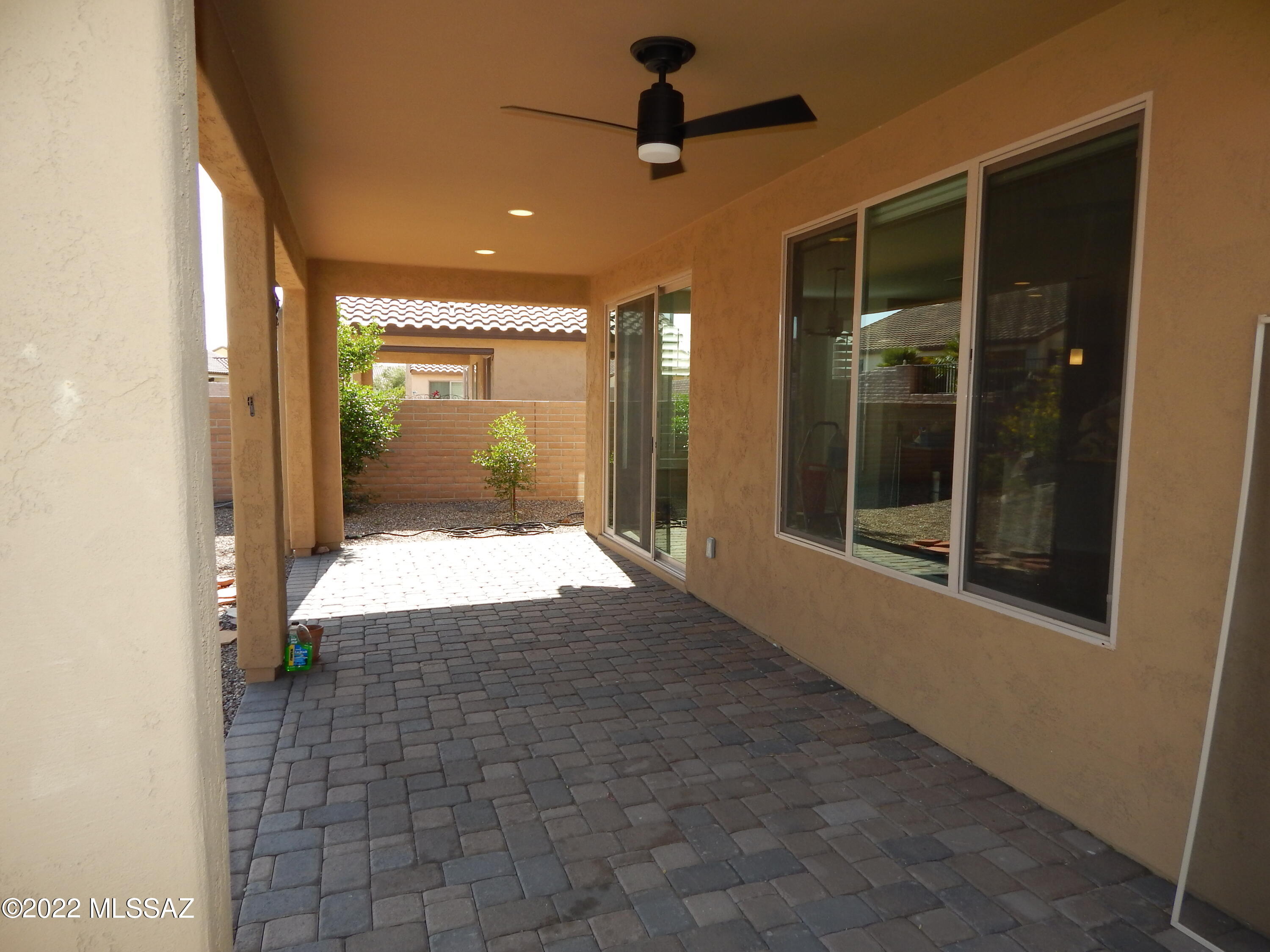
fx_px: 844
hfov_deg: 73.9
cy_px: 476
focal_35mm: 23
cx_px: 635
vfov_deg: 58.9
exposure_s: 1/400
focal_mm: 4
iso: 125
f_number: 3
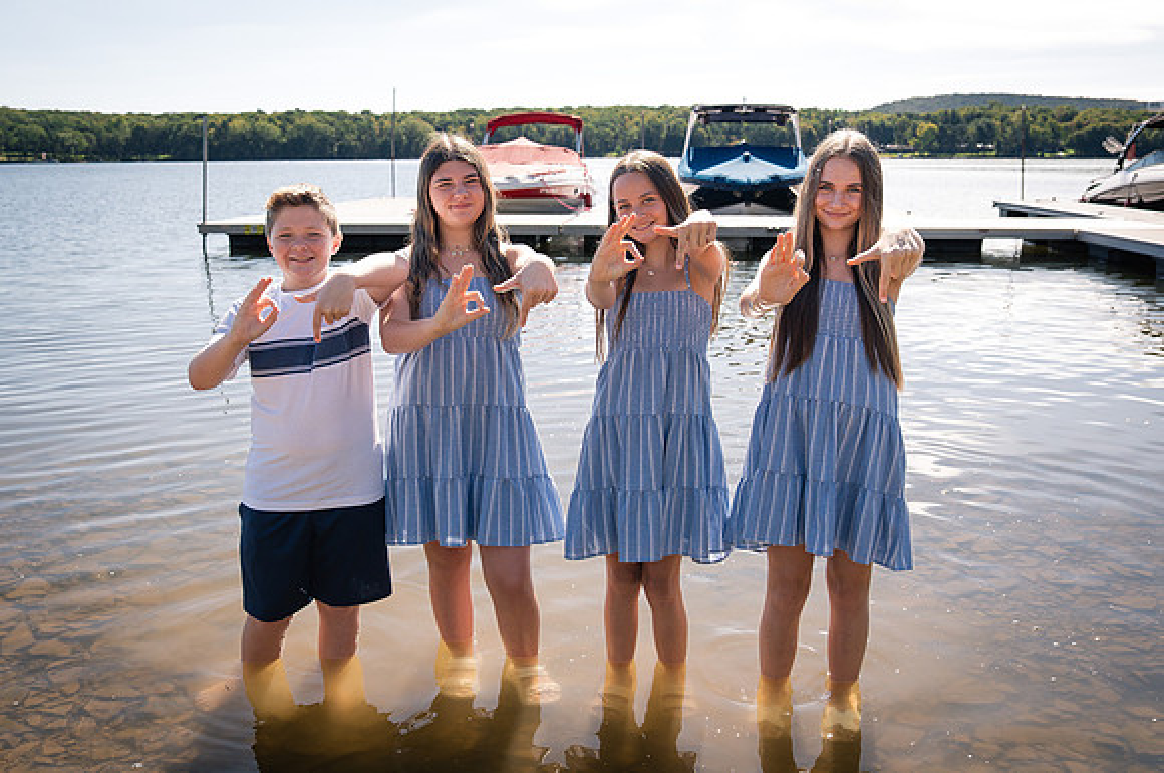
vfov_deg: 39.8
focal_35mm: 33
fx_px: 1068
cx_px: 535
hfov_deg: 57.1
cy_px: 417
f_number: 4
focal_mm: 25
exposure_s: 1/800
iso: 160
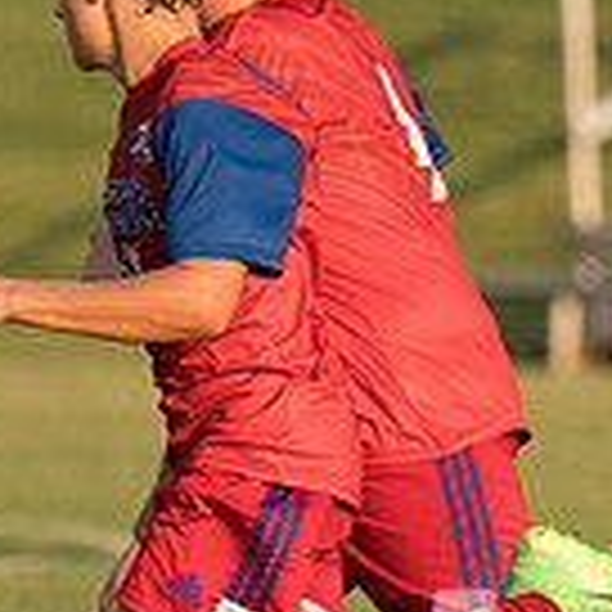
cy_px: 125
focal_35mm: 1074
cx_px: 440
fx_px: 21482
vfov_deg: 1.6
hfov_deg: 1.6
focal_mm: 168
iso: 125
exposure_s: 1/1250
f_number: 2.8
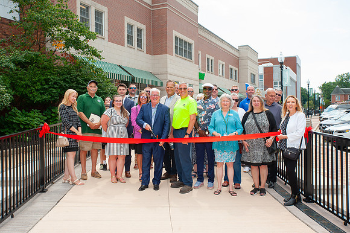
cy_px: 113
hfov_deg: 51.2
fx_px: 365
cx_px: 163
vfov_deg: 35.4
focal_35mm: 38
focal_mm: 35
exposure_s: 1/200
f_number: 13
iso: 400
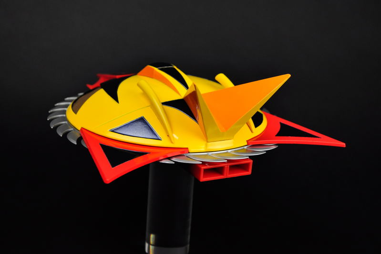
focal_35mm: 72
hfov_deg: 28.1
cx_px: 190
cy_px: 127
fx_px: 761
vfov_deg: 18.9
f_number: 7.1
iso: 800
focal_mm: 48
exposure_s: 1/200
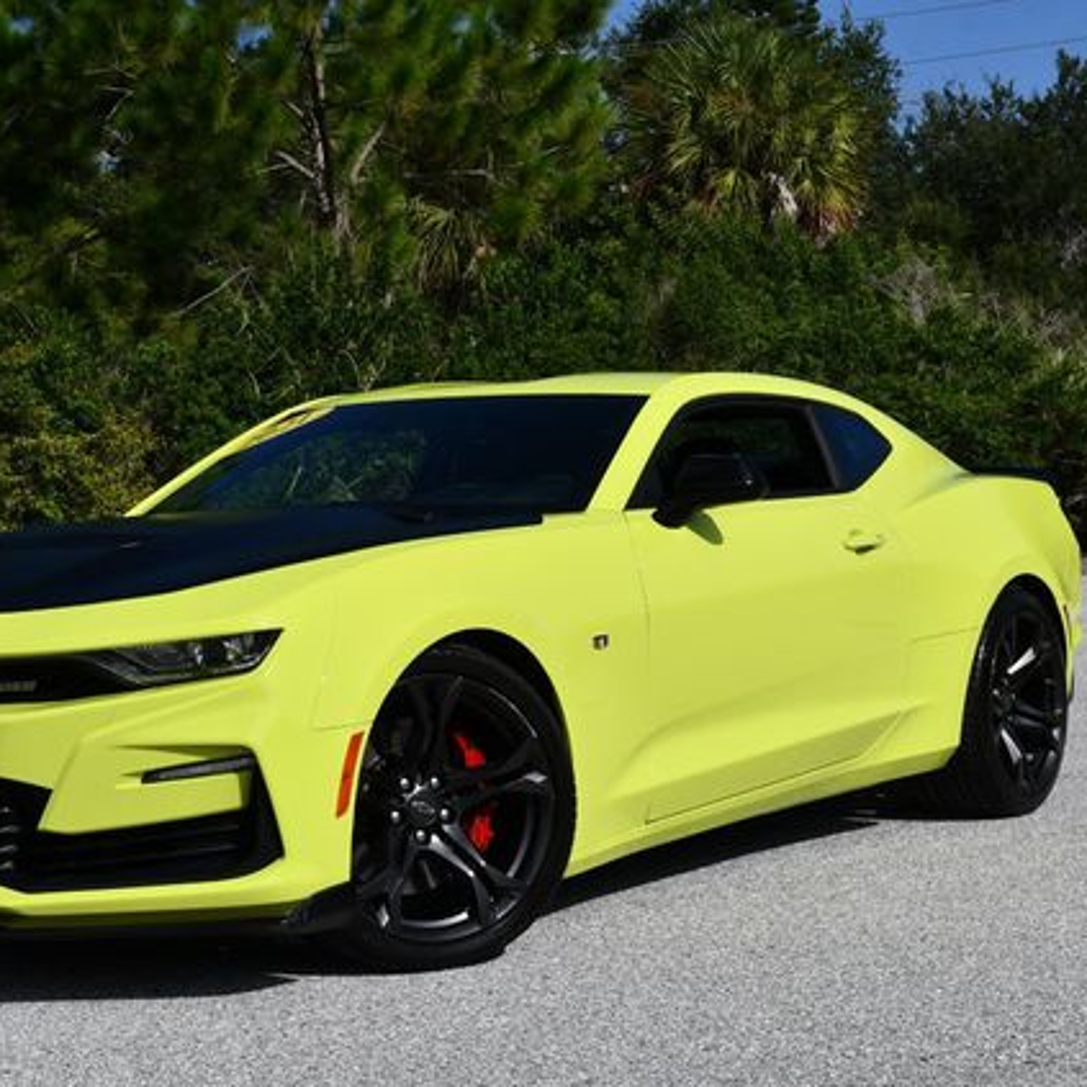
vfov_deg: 25.7
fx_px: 2380
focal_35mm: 67
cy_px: 547
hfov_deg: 25.6
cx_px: 362
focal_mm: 26
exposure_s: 1/400
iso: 100
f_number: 10
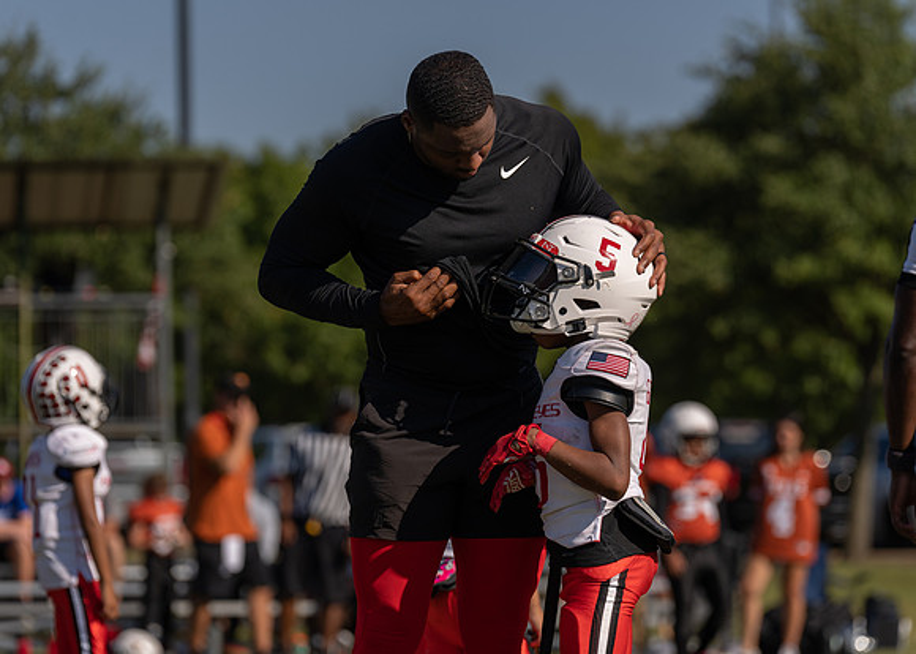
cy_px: 327
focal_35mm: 210
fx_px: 5451
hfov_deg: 9.6
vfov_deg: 6.9
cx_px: 458
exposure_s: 1/1250
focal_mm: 200
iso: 100
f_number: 4.5
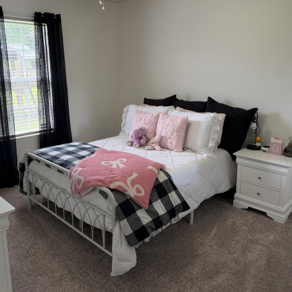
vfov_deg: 53.8
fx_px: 286
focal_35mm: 30
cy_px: 123
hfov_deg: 54.0
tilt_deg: -10.8
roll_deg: -0.1
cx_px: 142
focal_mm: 6.76
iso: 160
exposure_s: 1/121
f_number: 1.78
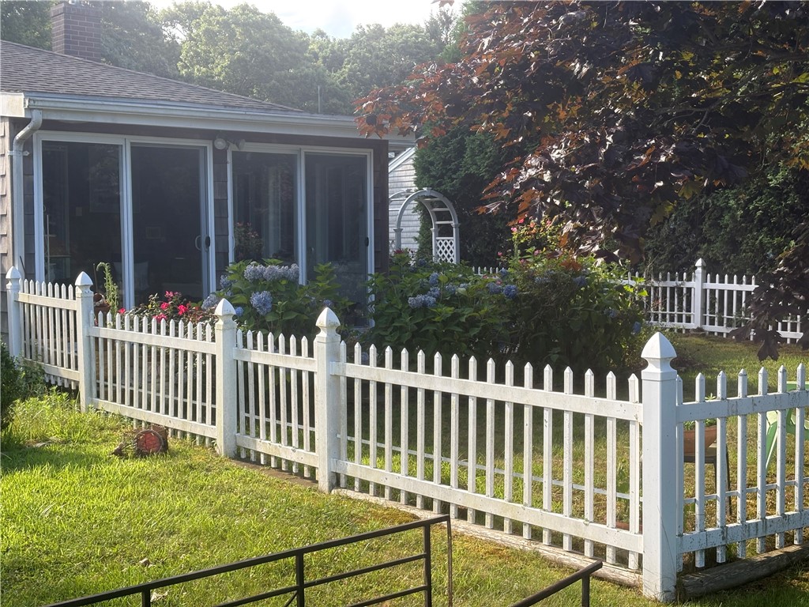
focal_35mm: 52
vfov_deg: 28.0
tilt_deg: -2.7
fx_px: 1215
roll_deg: +1.1
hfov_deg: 36.8
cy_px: 304
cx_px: 404
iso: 40
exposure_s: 1/557
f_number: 1.6
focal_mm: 5.96
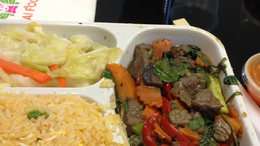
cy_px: 94
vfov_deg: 19.4
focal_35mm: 62
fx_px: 427
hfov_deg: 33.7
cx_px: 163
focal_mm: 4.28
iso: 64
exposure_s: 1/20
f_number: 2.4
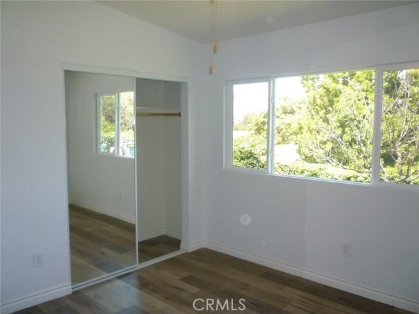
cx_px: 210
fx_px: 351
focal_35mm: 29
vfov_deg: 48.2
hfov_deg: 61.7
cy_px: 157
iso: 400
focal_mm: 5.2
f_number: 3.3
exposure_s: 1/250
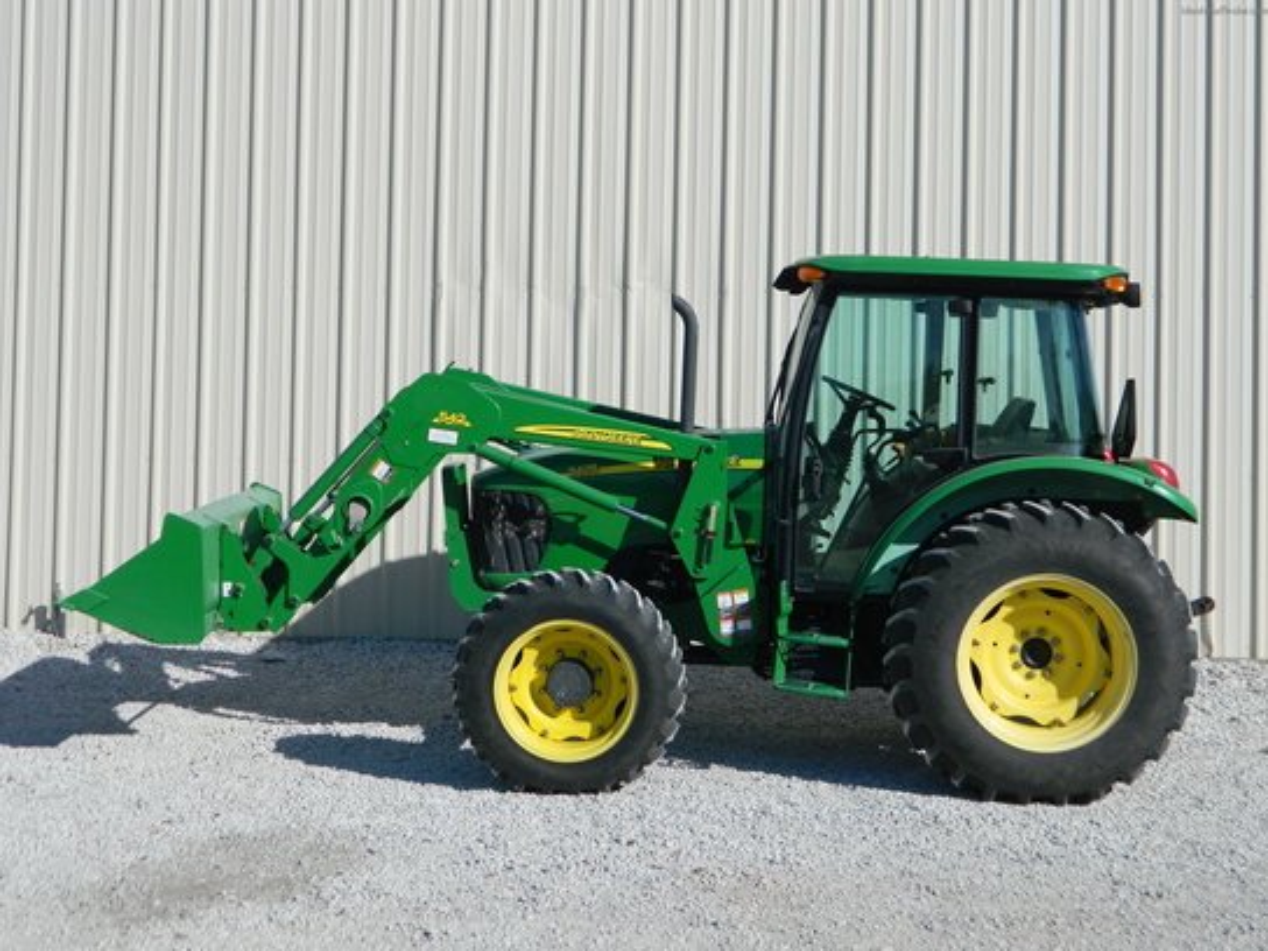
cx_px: 634
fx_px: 2088
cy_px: 476
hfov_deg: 33.8
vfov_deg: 25.7
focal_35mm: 57
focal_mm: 10.2
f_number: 10.7
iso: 80
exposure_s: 1/160
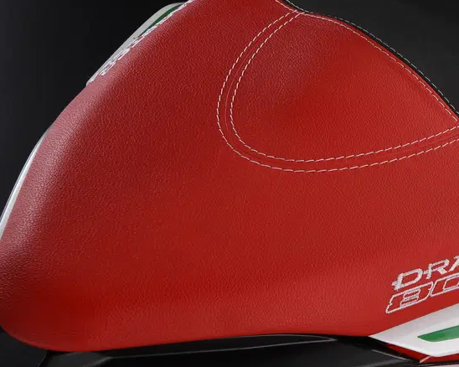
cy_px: 182
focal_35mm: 107
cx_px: 425
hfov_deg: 17.6
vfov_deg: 14.4
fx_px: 1453
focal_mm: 52
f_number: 22
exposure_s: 1/50
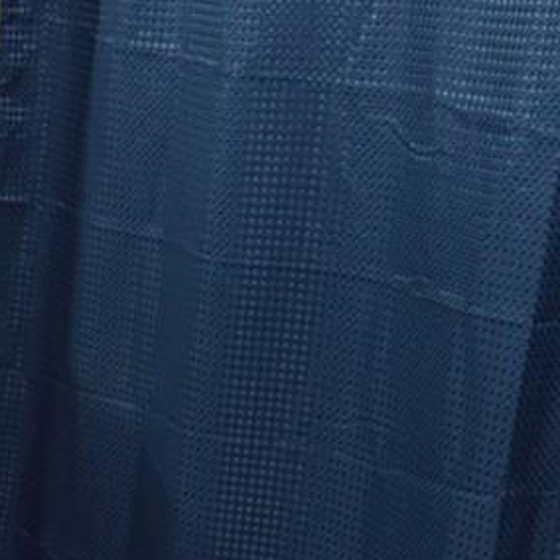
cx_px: -229
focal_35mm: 86
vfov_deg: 20.0
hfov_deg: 18.3
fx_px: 1574
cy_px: 417
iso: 400
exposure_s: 1/80
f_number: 10
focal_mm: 12
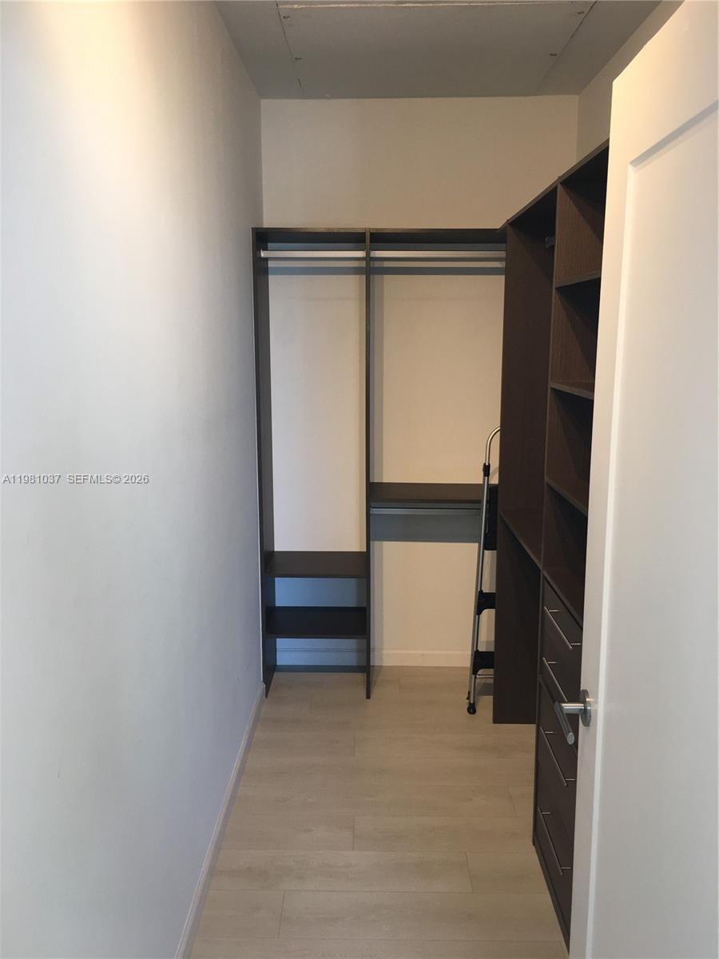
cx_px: 360
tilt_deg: -10.7
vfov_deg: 61.7
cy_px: 480
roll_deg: +0.3
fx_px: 803
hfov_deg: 48.2
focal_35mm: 29
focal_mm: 4.15
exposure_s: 1/30
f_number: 2.2
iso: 40
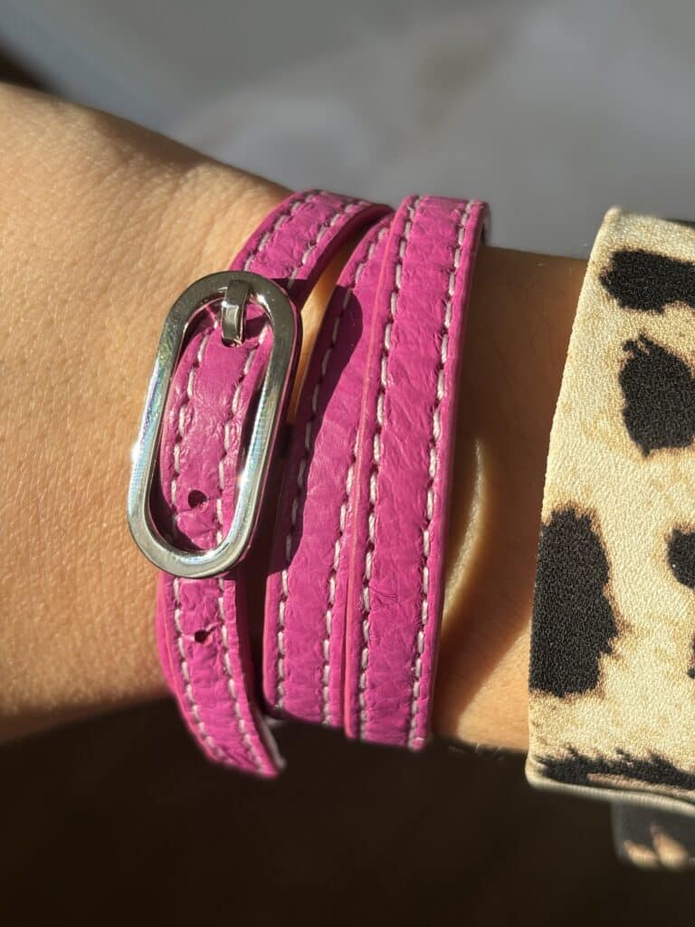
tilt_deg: -58.2
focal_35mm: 52
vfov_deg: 36.8
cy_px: 464
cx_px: 348
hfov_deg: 28.0
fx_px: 1392
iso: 32
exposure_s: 1/961
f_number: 1.6
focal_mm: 5.96
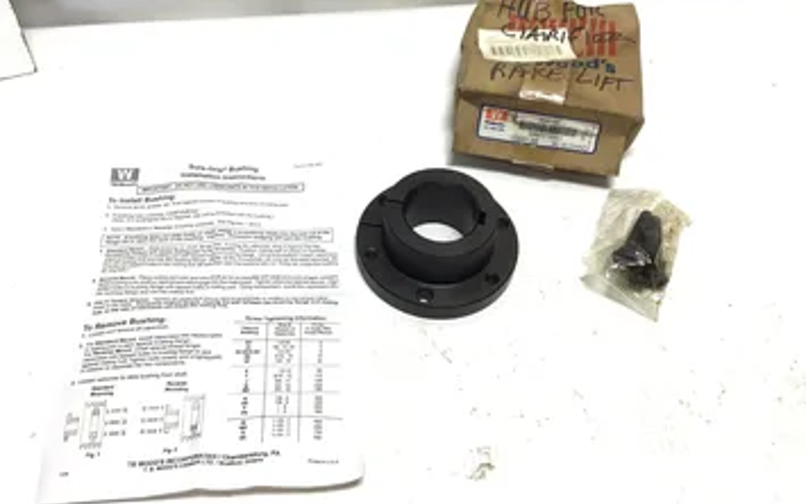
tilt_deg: -51.9
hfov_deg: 52.7
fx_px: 813
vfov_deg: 34.4
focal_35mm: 37
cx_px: 363
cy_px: 213
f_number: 2.4
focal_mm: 3.3
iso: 25
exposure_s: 1/130
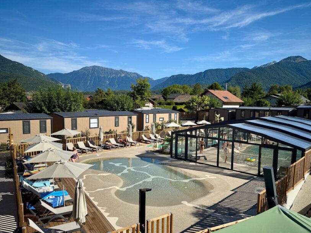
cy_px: 126
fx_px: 252
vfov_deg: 49.7
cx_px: 181
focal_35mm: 28
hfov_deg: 63.1
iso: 80
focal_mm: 6.76
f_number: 1.78
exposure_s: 1/4673
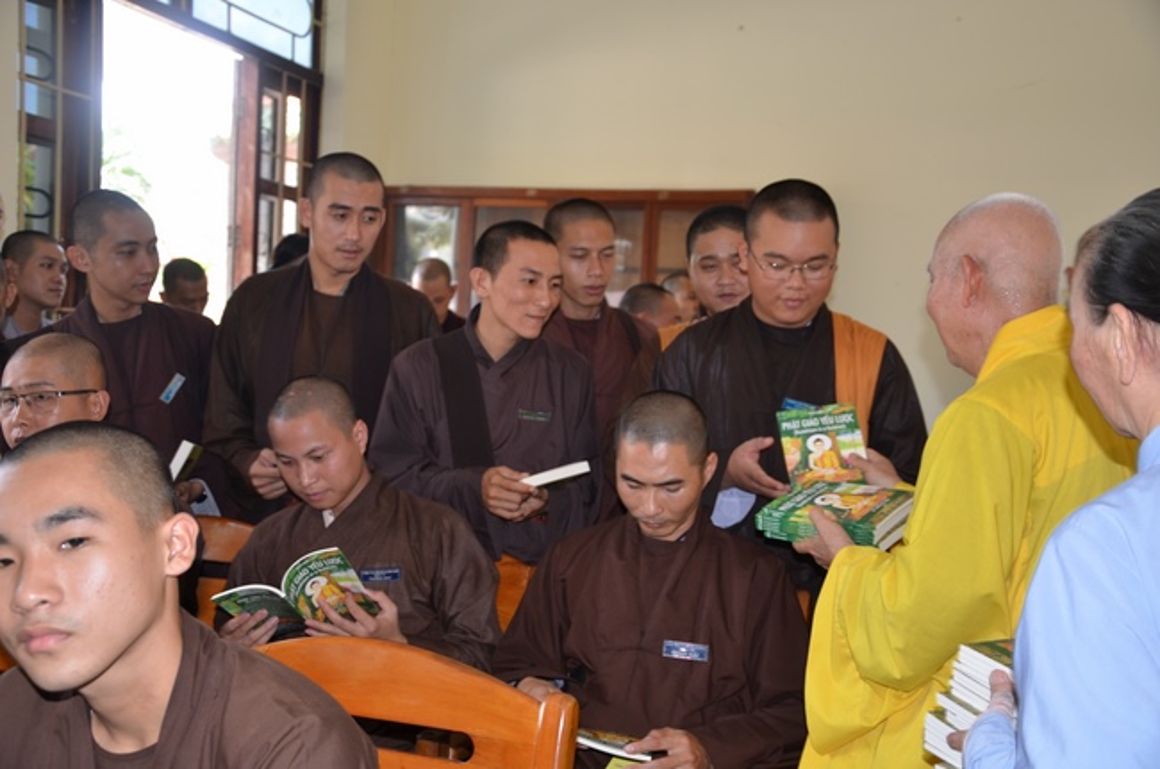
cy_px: 384
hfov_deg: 49.6
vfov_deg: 34.1
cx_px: 580
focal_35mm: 39
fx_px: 1254
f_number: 4
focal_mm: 26
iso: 250
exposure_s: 1/60
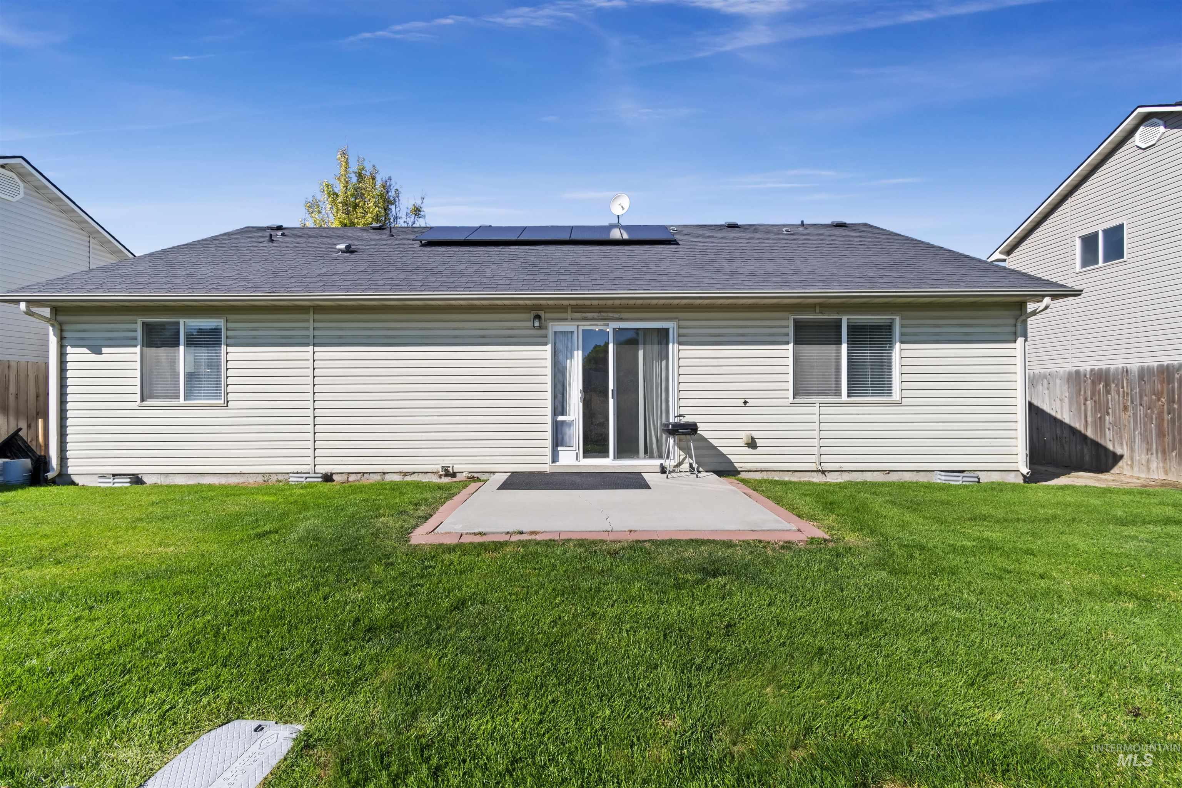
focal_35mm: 15
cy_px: 394
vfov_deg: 77.3
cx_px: 591
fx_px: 492
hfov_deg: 100.4
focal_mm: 10
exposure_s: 1/100
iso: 320
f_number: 11
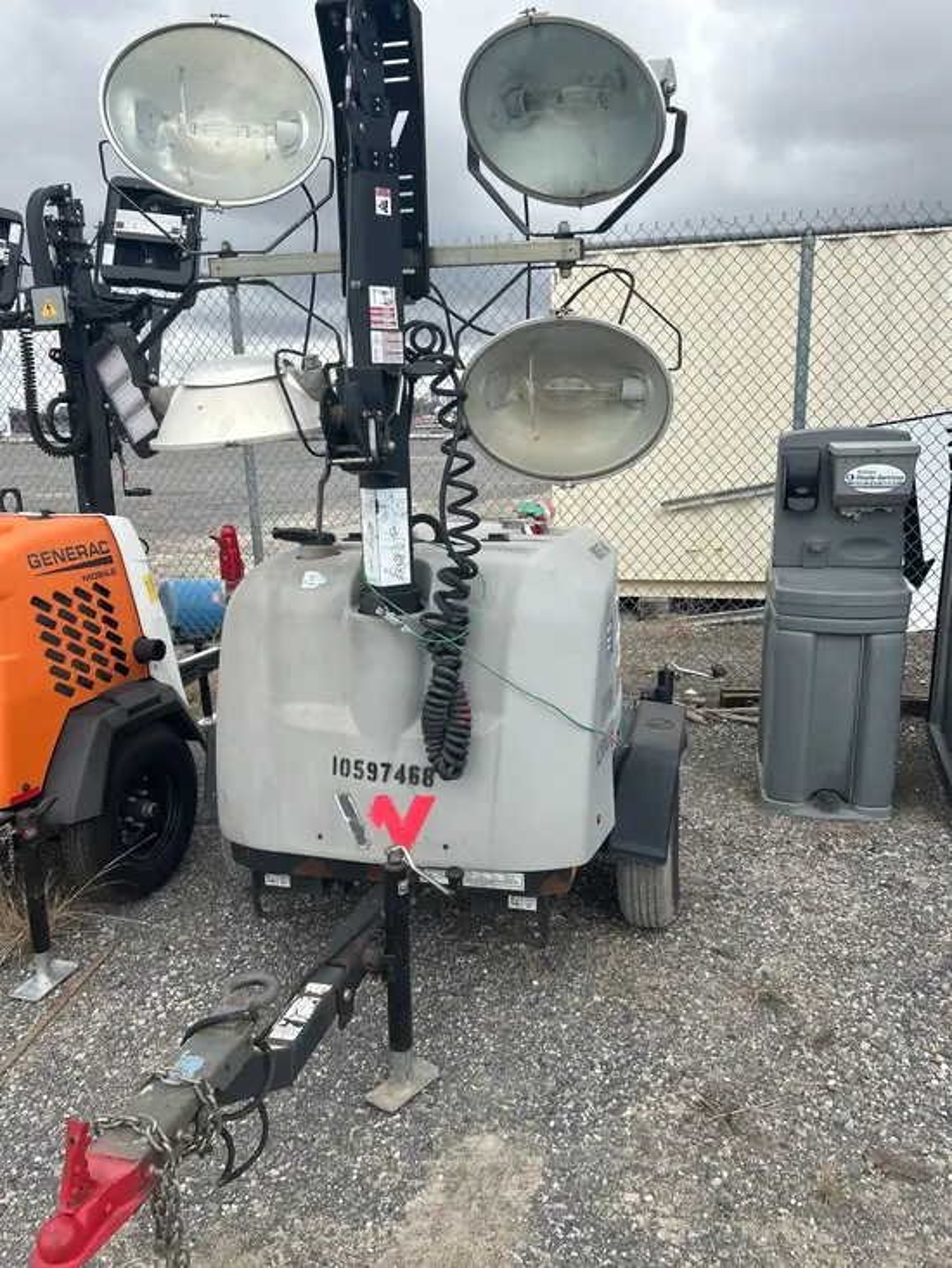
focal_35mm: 26
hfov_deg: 53.1
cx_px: 476
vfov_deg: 67.3
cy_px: 634
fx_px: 953
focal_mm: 5.7
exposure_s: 1/2299
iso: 50
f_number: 1.5
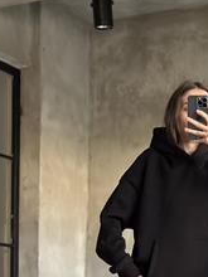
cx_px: 184
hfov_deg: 15.7
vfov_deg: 20.5
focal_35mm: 93
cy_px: 263
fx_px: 745
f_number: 1.78
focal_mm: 6.86
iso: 400
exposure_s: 1/50
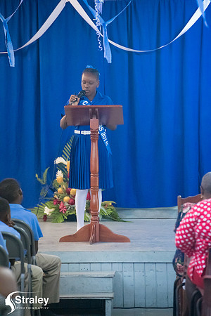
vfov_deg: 10.3
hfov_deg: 6.9
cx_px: 106
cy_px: 158
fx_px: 1758
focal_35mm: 200
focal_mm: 200
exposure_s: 1/200
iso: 25600
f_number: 6.3
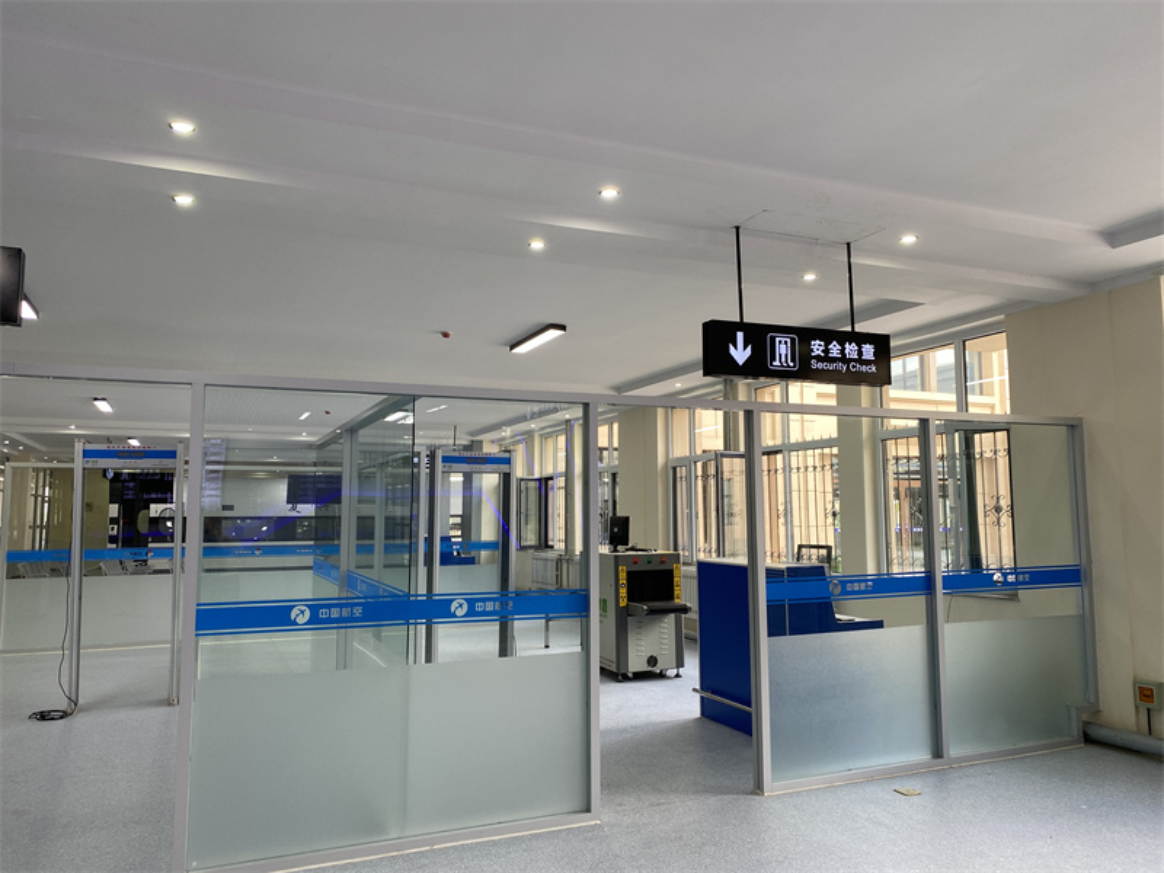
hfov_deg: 67.3
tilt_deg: +6.5
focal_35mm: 26
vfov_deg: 53.1
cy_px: 436
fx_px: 874
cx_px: 582
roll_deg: -0.1
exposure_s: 1/100
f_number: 1.8
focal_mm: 4.25
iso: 80
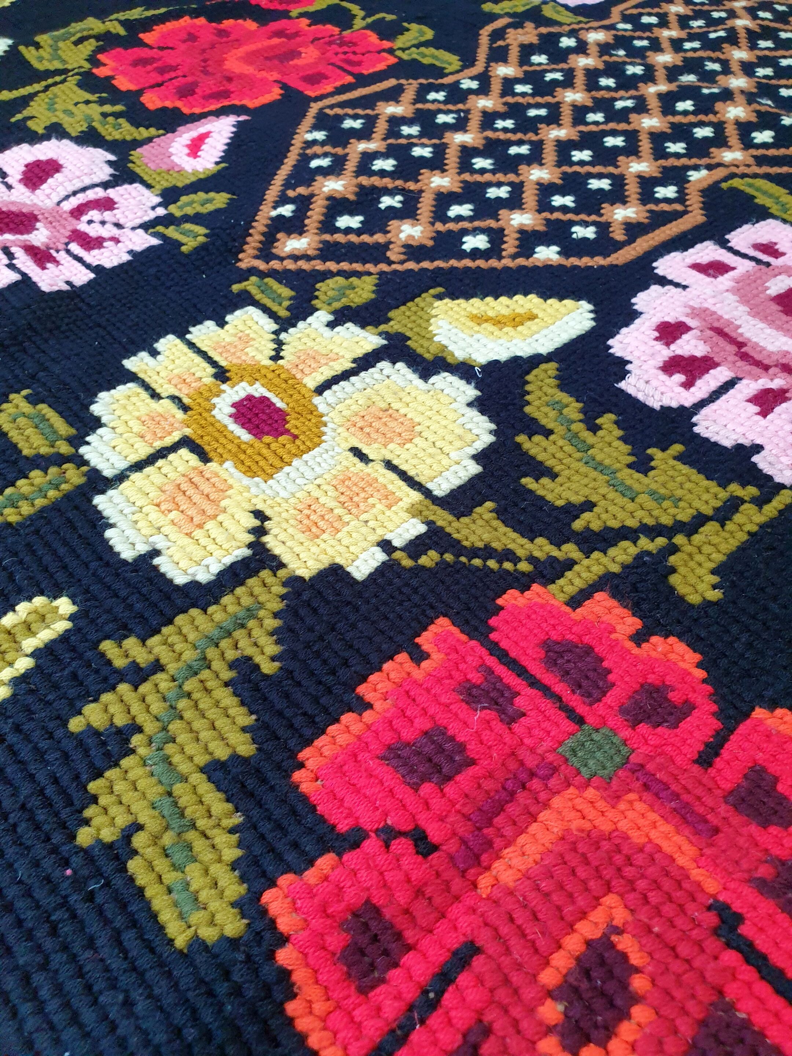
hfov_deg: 53.1
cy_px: 528
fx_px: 793
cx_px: 396
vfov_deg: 67.3
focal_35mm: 26
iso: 250
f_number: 2.4
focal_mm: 4.3
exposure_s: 1/35
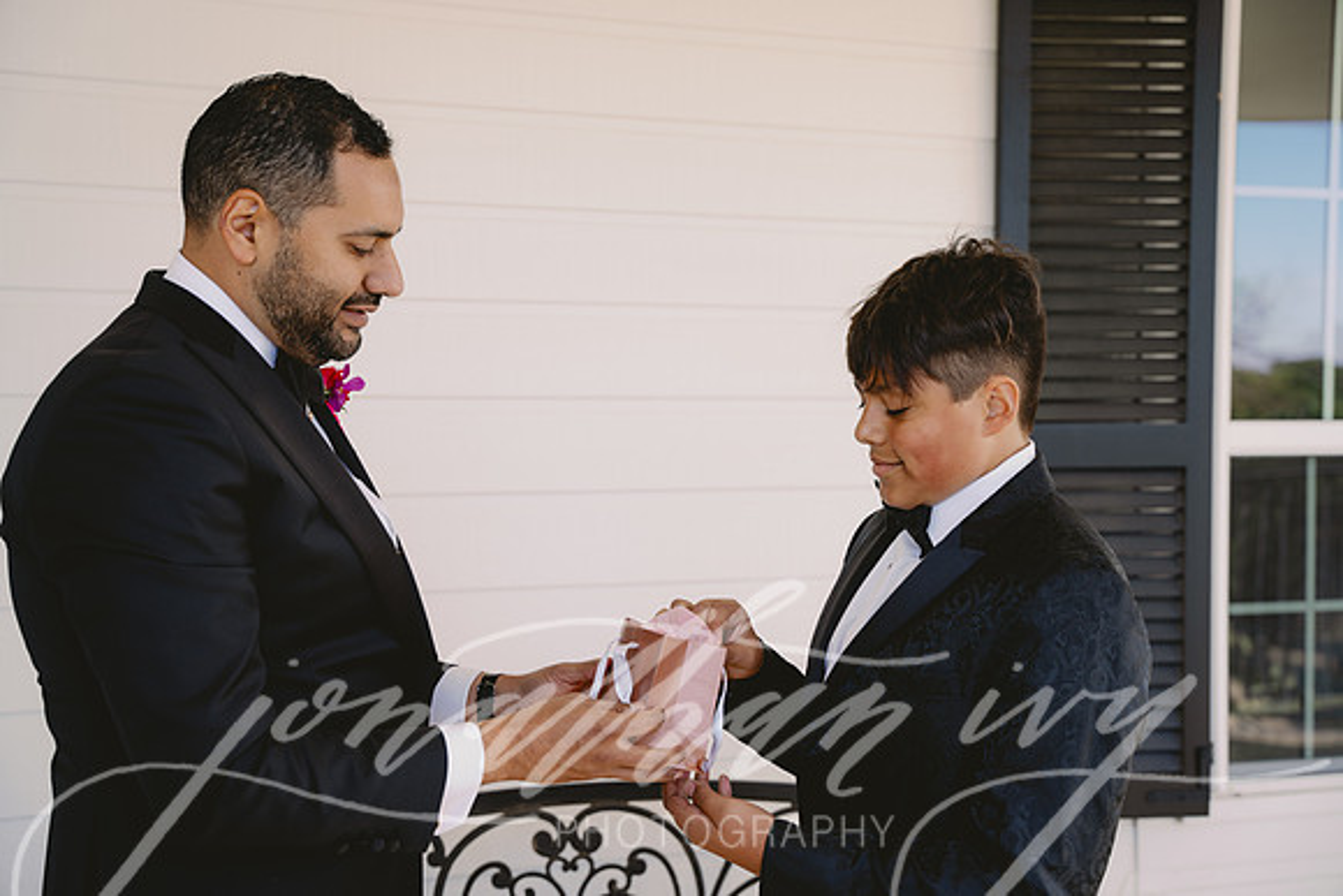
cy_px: 448
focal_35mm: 48
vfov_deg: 28.3
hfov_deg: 41.4
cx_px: 672
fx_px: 1776
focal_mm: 47.6
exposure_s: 1/200
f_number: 3.5
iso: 250
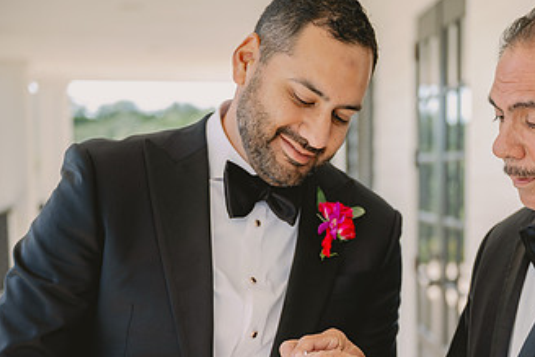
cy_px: 293
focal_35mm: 83
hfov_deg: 24.0
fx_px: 1234
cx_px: 440
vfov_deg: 16.3
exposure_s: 1/250
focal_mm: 47
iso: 50
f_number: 2.8
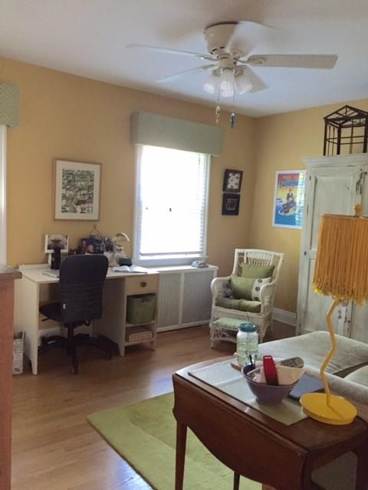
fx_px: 411
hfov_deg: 48.2
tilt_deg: -4.6
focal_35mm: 29
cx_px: 184
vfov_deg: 61.7
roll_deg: -3.0
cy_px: 245
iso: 250
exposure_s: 1/20
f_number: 2.2
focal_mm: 4.15
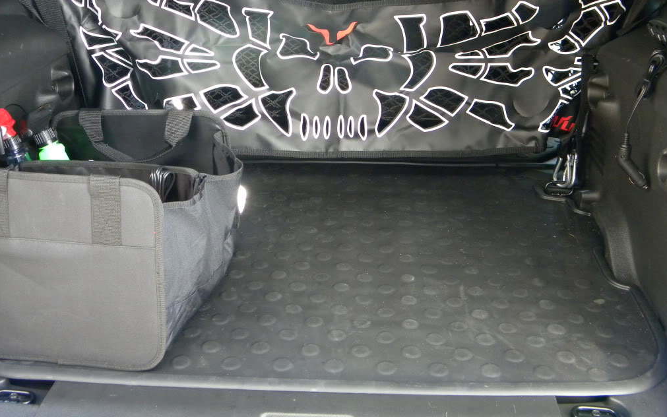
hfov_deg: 45.3
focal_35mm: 44
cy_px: 174
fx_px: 800
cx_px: 336
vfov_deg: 29.2
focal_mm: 7.3
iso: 400
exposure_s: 1/53.1
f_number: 3.8
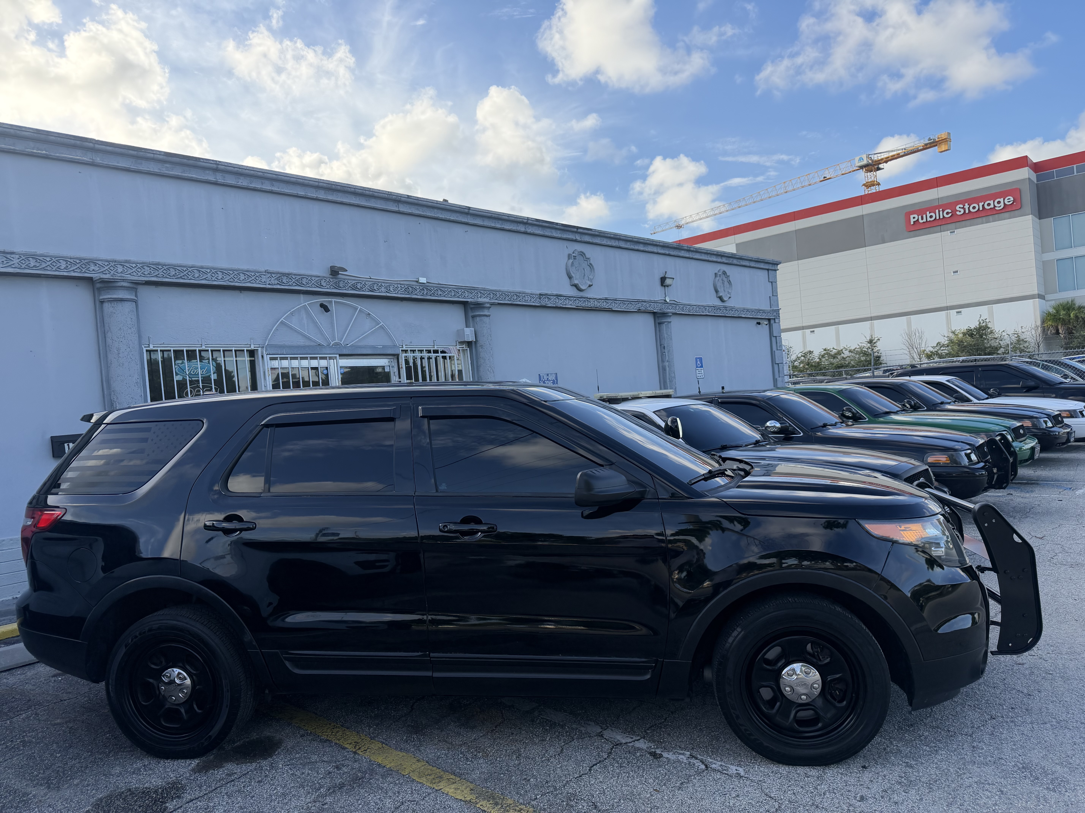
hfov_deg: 71.6
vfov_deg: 56.8
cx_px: 542
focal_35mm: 24
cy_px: 406
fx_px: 752
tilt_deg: -0.8
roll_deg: +5.3
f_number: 1.78
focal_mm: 6.76
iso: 100
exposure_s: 1/2232
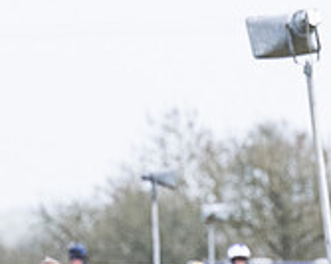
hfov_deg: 2.1
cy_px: 466
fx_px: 9144
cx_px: 573
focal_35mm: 935
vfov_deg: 1.6
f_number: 4
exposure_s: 1/1250
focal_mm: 125
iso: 800
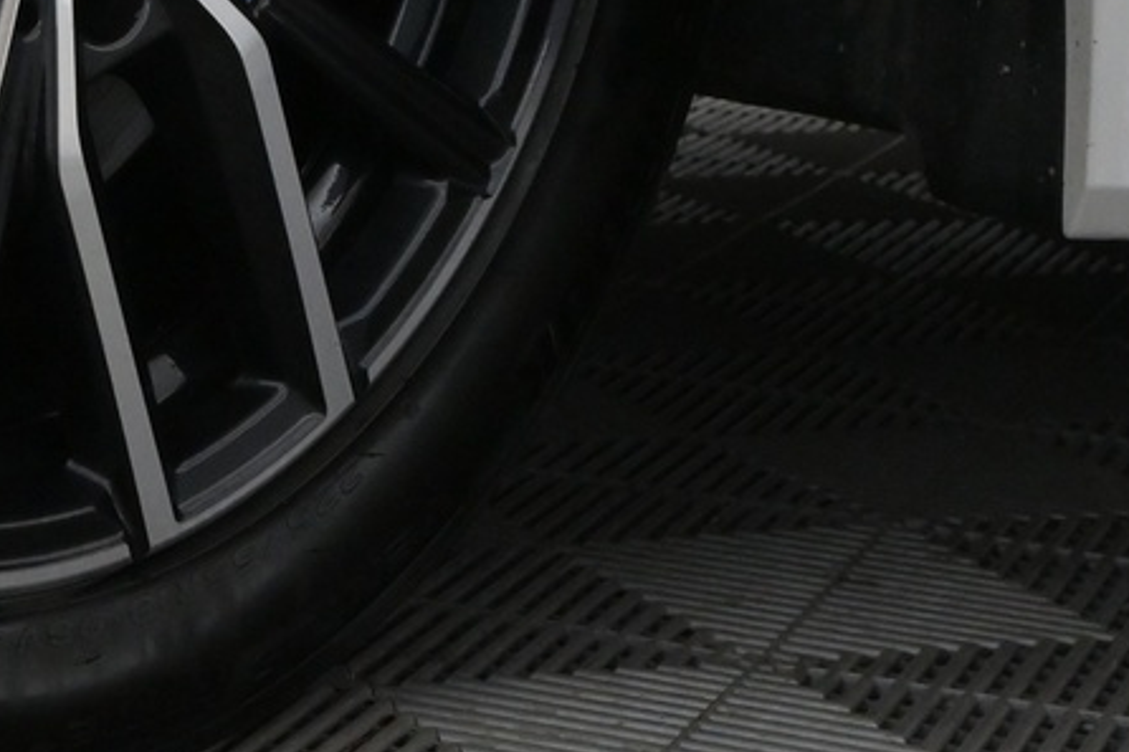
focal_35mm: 123
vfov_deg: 10.9
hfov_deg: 16.3
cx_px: -63
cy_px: -172
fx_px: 3847
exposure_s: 1/125
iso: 2500
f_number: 5.6
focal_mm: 22.5
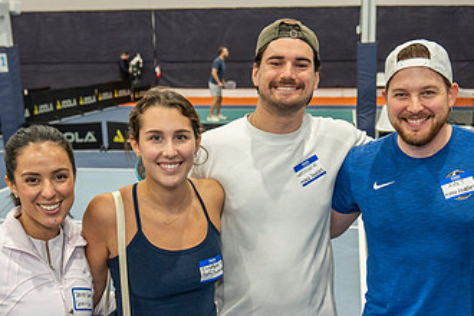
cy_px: 245
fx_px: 671
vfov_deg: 26.1
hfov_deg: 38.8
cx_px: 279
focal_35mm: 51
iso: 2000
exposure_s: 1/160
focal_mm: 29
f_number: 4
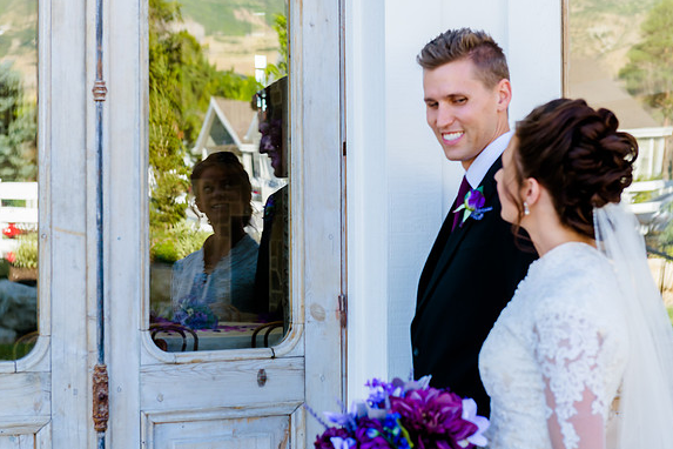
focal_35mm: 73
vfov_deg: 18.7
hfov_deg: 27.7
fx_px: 1365
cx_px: 336
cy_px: 224
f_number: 5.6
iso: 250
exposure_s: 1/200
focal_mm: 70
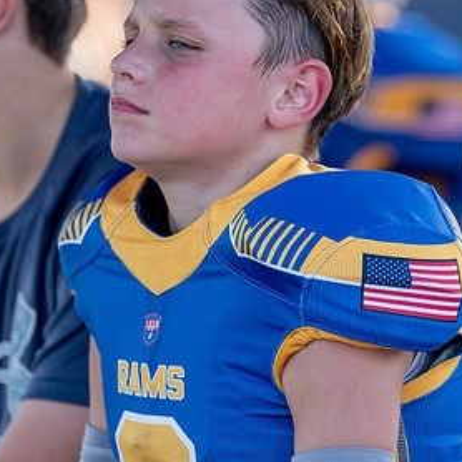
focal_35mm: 411
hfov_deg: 4.3
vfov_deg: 4.3
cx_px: 237
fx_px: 6206
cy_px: 190
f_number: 2.8
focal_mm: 152
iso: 200
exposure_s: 1/1000
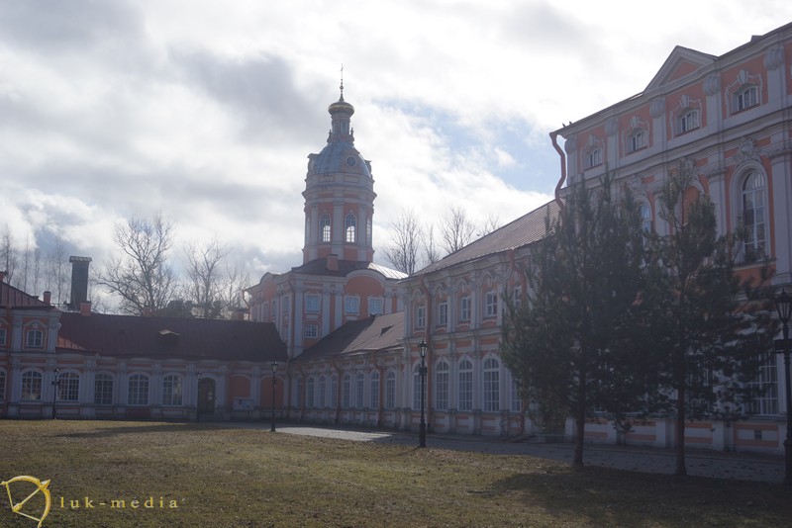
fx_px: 858
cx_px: 396
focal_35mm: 39
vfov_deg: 34.2
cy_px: 264
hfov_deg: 49.5
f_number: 8
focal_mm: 26
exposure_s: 1/800
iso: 100
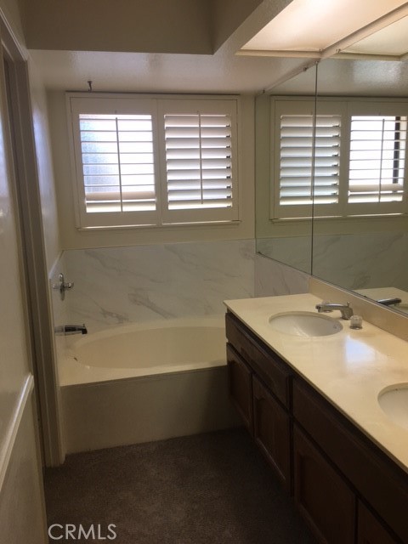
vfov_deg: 61.7
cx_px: 204
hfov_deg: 48.2
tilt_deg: -11.3
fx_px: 456
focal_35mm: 29
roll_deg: +0.4
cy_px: 272
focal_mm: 4.15
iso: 32
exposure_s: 1/100
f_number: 2.2
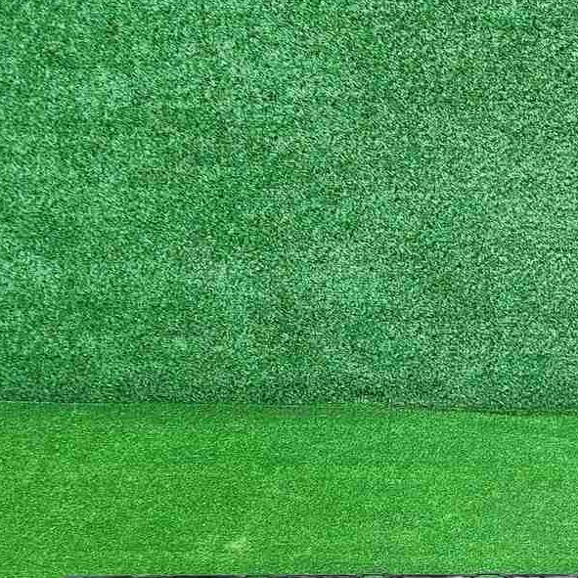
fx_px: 1058
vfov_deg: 29.4
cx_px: 701
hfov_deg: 26.9
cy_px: 508
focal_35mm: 56
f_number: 1.8
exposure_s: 1/50
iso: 244
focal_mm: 5.4
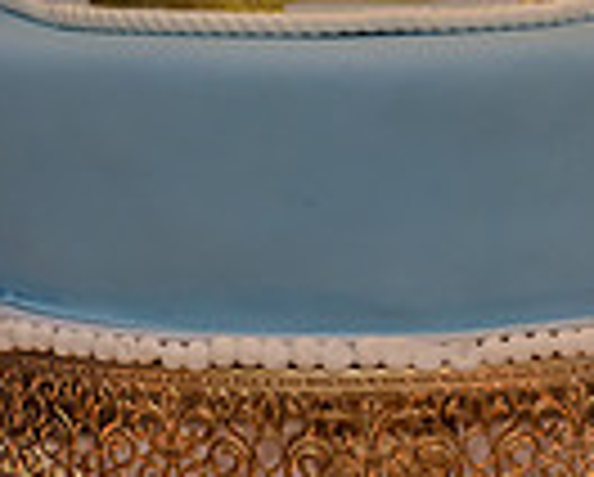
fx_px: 3944
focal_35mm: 224
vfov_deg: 6.9
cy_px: 32
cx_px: 360
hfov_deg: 8.6
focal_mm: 70
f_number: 3.2
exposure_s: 1/125
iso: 1600
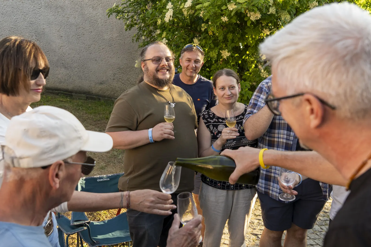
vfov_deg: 36.9
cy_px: 124
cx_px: 186
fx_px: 371
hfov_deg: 53.1
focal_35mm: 36
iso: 160
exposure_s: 1/160
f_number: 4
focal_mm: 24
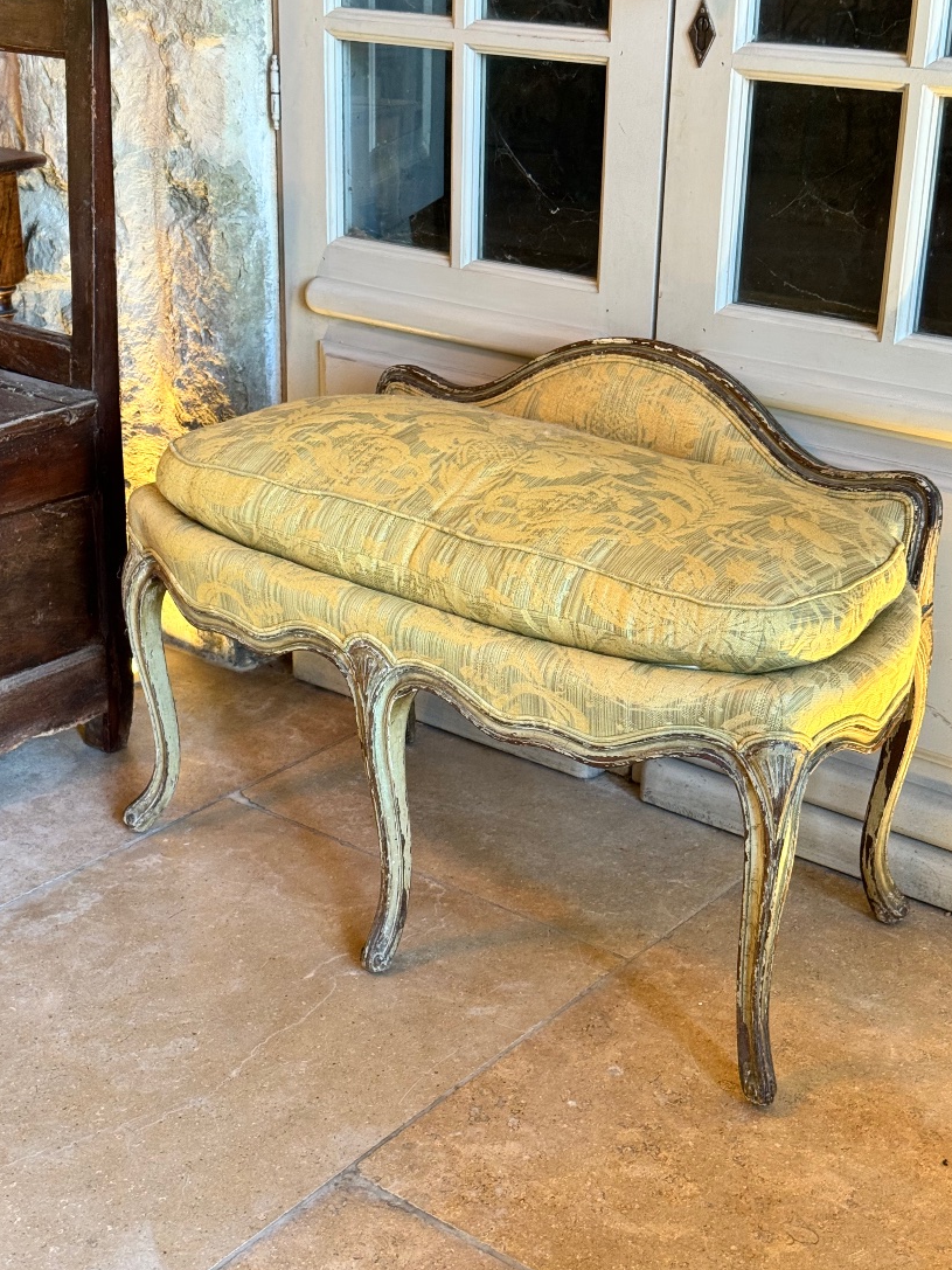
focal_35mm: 53
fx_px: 1944
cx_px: 467
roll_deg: -1.2
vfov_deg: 36.2
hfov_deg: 27.5
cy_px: 651
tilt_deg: -21.6
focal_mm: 6.76
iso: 200
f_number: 1.78
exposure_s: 1/50
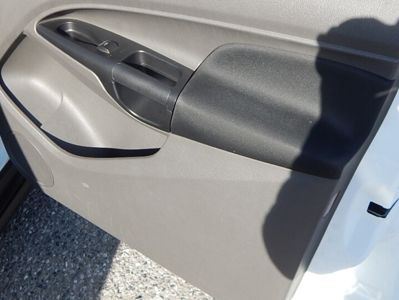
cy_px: 99
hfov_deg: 47.4
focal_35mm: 39
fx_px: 450
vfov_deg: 36.4
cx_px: 151
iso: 125
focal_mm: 4
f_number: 3
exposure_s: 1/640
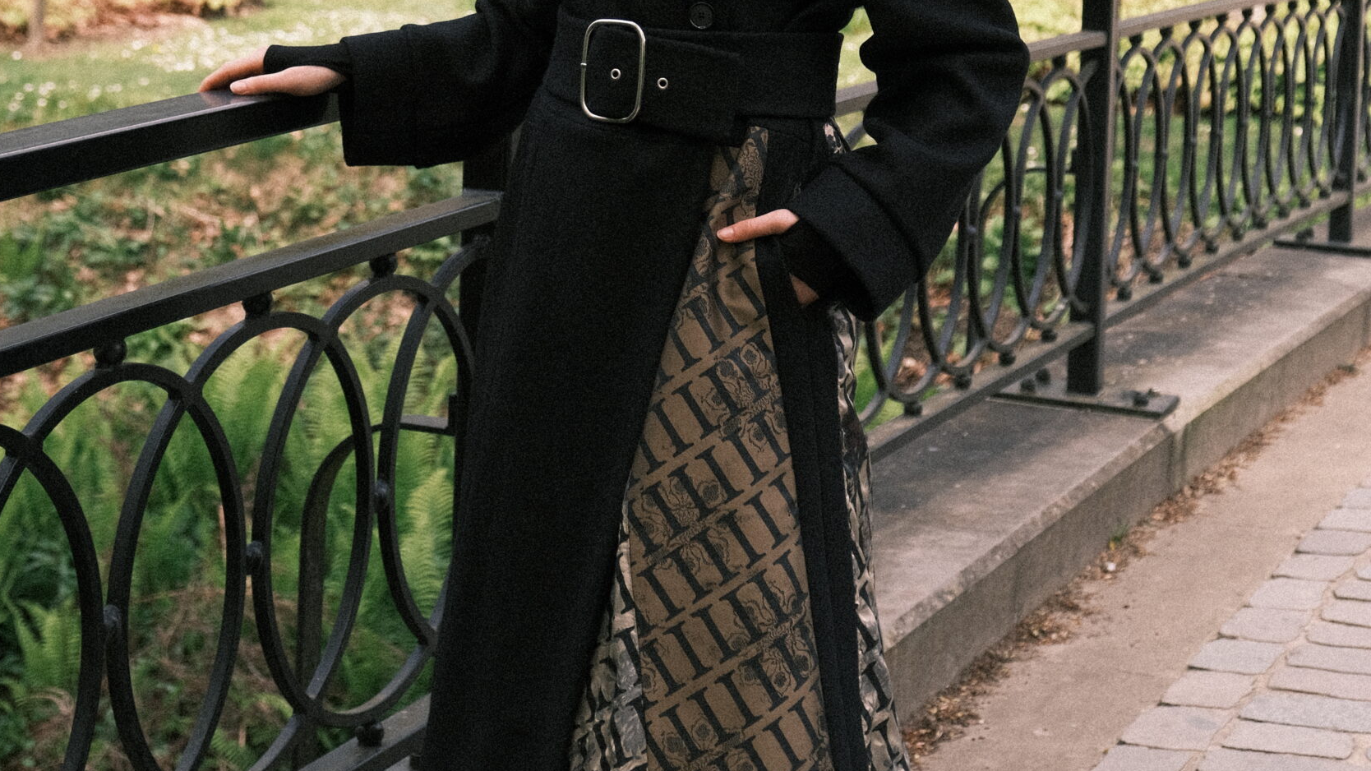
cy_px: 18
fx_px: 2981
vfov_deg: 14.5
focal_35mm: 82
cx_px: 679
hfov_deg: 25.9
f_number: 3.6
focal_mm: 34.3
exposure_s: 1/1600
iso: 500
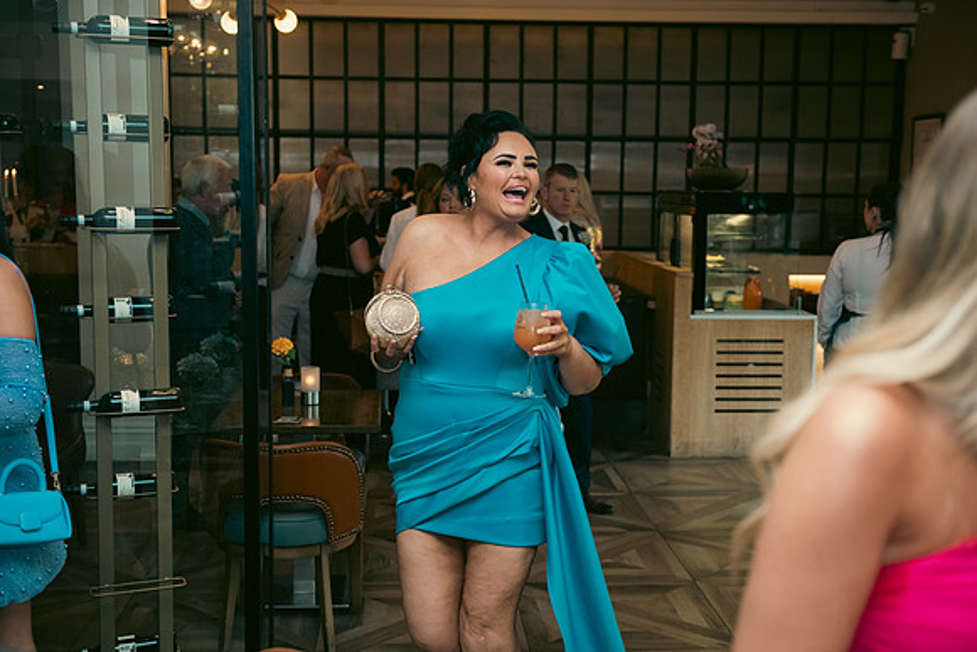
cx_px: 488
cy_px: 326
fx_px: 1303
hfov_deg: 41.1
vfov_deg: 28.1
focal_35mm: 48
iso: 800
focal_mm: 48
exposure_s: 1/125
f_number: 3.5
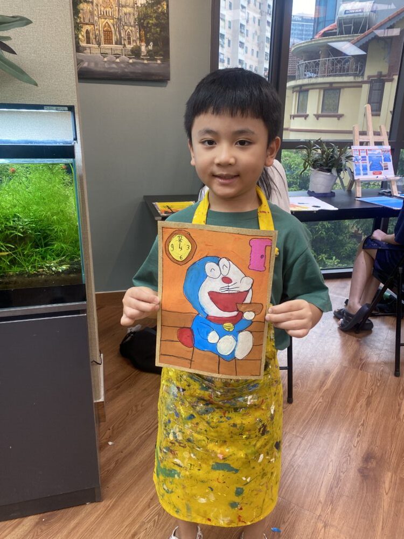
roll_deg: +0.1
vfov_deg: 67.3
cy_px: 270
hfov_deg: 53.1
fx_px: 405
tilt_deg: -19.3
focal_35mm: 26
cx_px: 202
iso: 125
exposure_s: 1/121
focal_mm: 4.25
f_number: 1.8
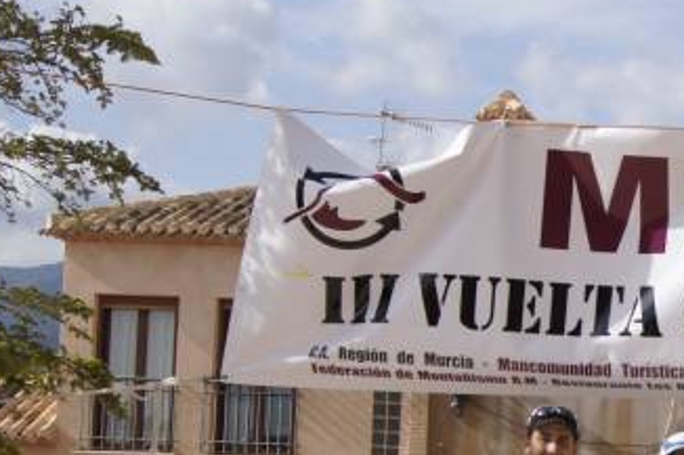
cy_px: 362
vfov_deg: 15.8
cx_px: 797
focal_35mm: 86
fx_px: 1633
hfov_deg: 22.1
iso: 200
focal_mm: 22
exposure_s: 1/2000
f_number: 5
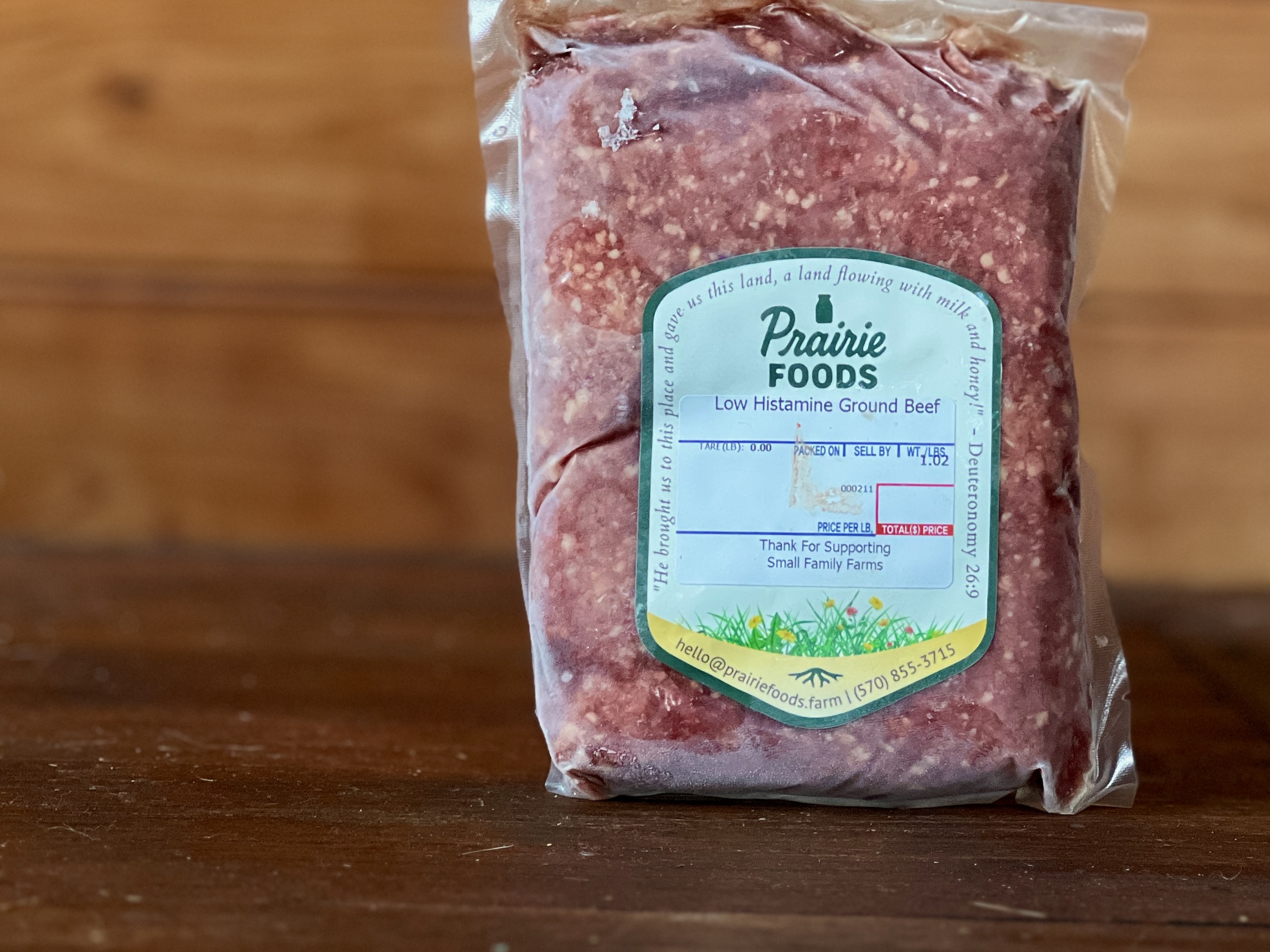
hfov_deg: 20.2
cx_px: 779
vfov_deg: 15.2
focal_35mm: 97
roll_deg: -2.0
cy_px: 415
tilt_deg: -6.8
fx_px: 3559
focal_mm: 9
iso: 250
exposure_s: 1/40
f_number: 2.8
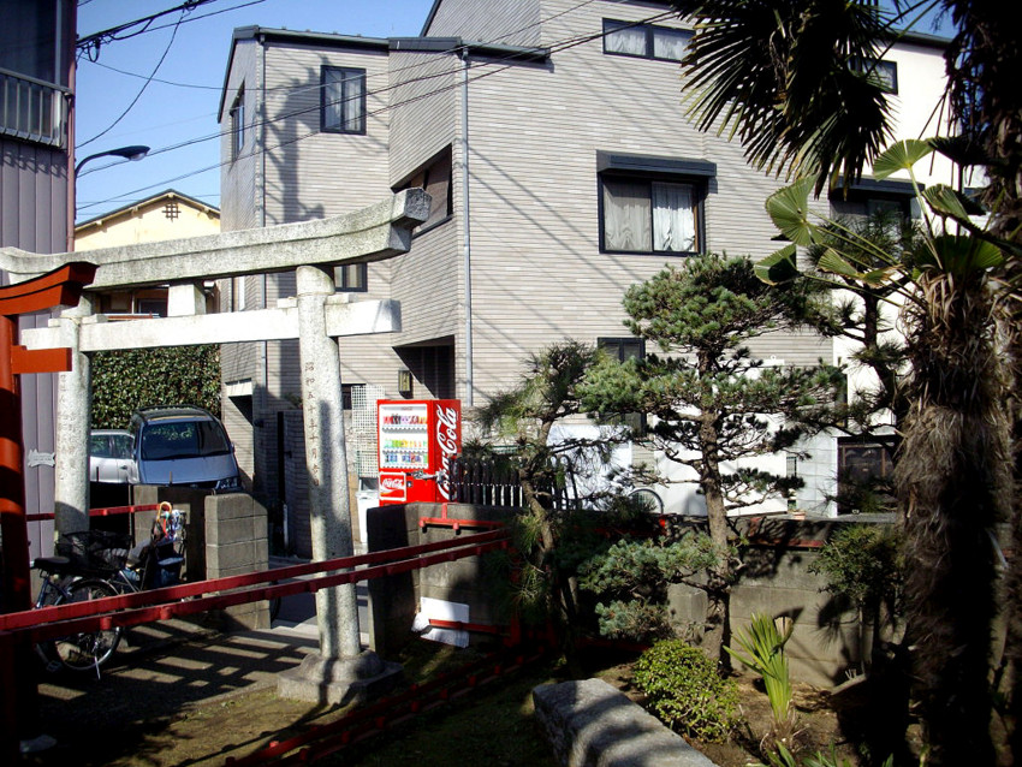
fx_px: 1093
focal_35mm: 37
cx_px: 511
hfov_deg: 50.1
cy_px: 384
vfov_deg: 38.7
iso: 80
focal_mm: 6.2
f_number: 5.6
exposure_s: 1/200
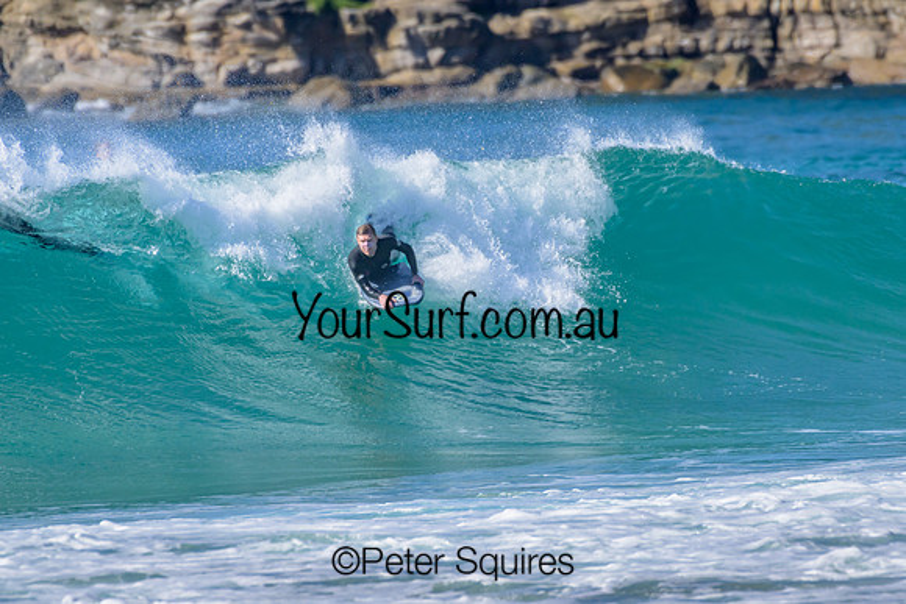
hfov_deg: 2.2
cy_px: 302
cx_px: 453
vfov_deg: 1.4
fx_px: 23913
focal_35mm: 950
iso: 1250
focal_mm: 950
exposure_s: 1/2000
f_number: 11
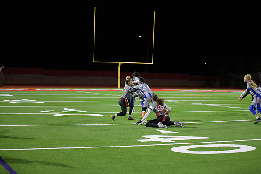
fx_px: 508
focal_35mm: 70
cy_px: 87
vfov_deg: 19.5
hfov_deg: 28.8
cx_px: 130
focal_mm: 70
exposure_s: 1/200
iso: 1250
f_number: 2.8
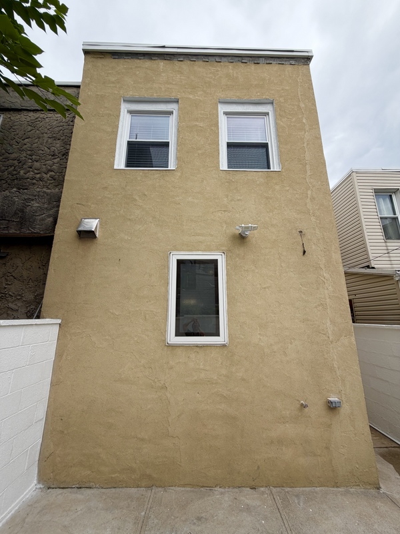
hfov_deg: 85.7
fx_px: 216
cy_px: 267
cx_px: 200
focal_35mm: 14
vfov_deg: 102.1
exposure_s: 1/502
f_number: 2.2
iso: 64
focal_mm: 2.22
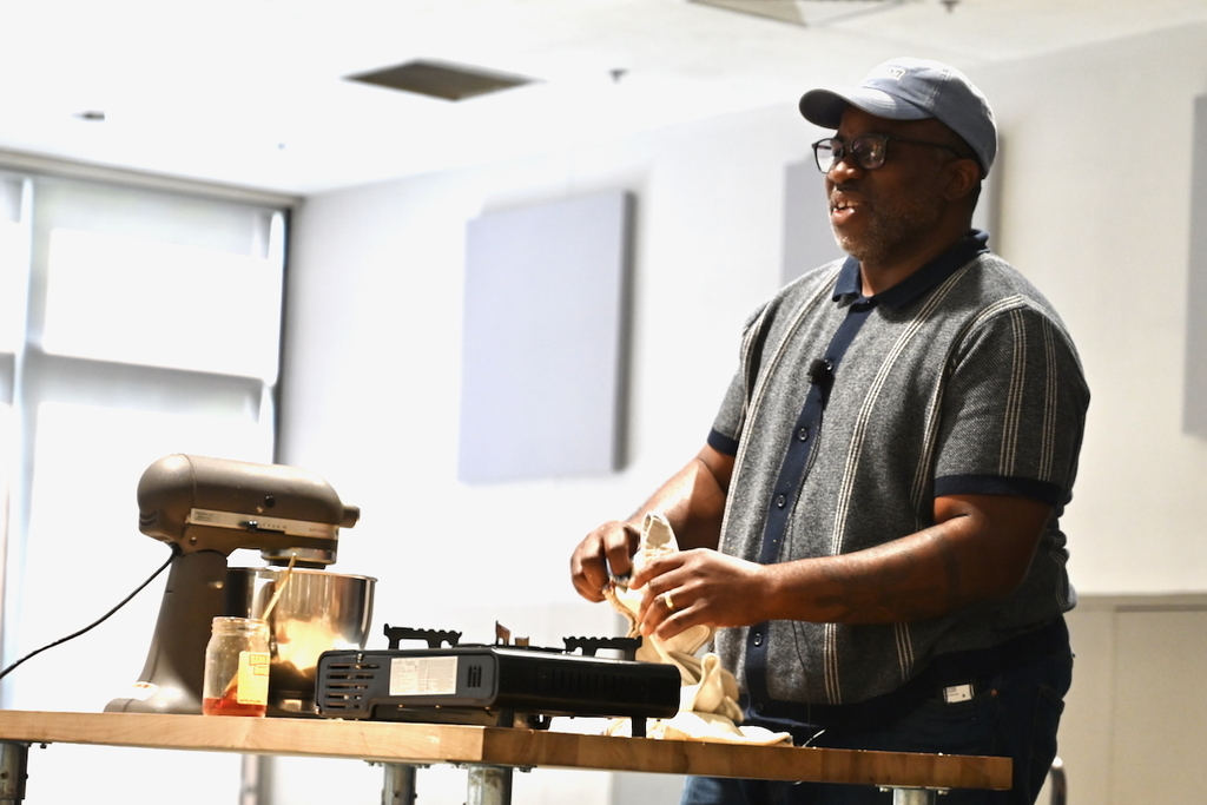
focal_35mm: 70
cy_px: 402
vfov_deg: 19.5
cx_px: 604
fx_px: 2347
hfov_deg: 28.8
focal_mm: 70
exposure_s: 1/125
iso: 1800
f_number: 4
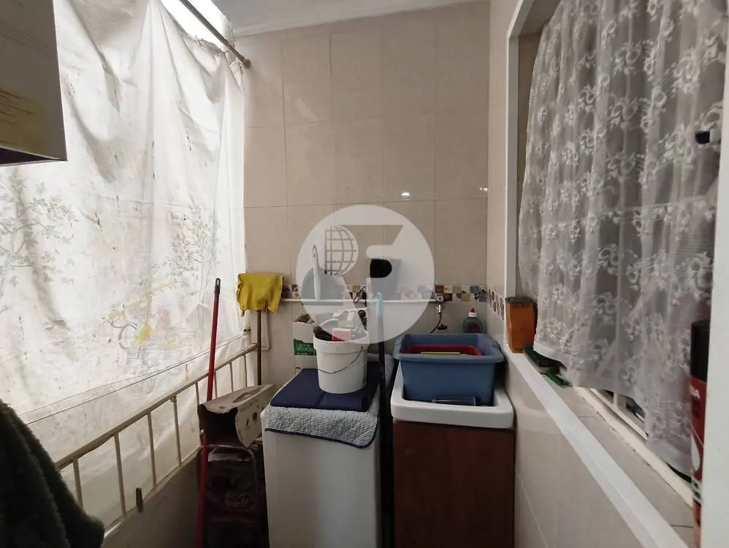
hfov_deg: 98.1
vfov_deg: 81.8
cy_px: 274
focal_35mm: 15
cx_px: 364
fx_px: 316
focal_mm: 1.65
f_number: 2.2
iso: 250
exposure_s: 1/50
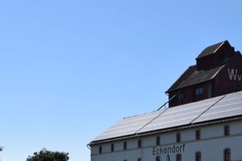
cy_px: 136
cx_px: 170
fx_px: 591
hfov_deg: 23.0
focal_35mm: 88
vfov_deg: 15.4
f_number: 11
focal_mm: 26
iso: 200
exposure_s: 1/500
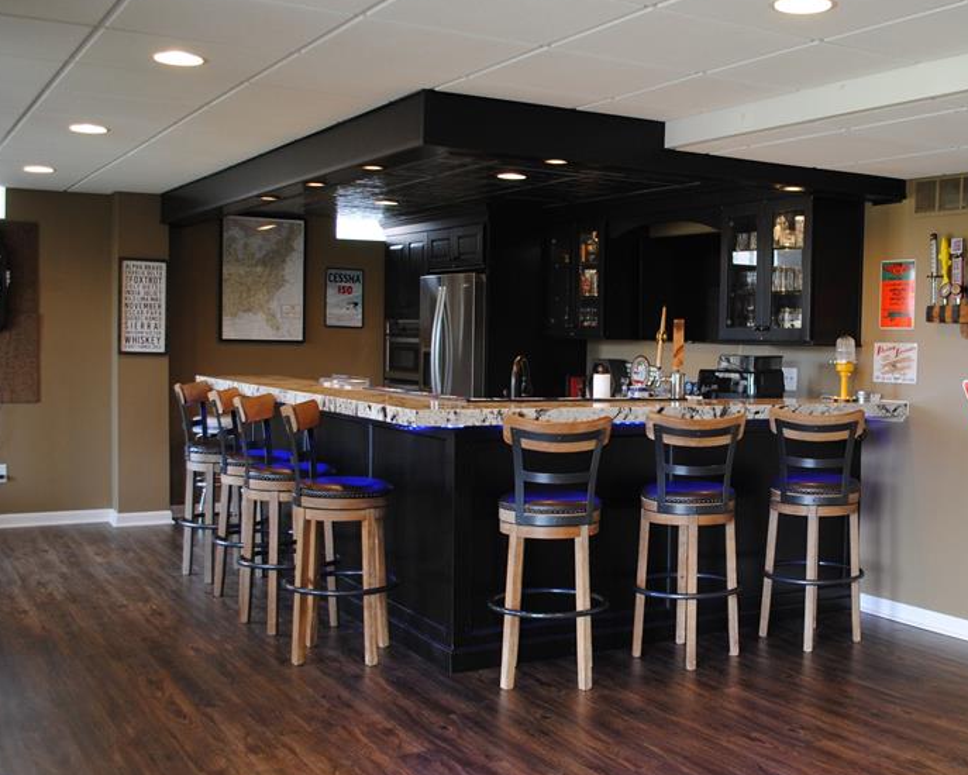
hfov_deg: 42.8
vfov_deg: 35.7
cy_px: 416
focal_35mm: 42
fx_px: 1204
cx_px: 689
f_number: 3.8
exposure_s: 1/30
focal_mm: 20
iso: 320
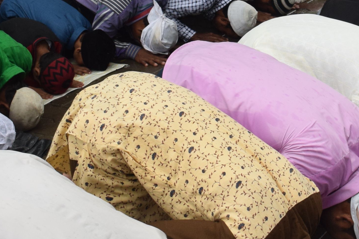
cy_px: -77
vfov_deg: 13.0
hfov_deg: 19.7
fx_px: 1017
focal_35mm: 102
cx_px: 316
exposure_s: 1/160
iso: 640
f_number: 6.3
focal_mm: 22
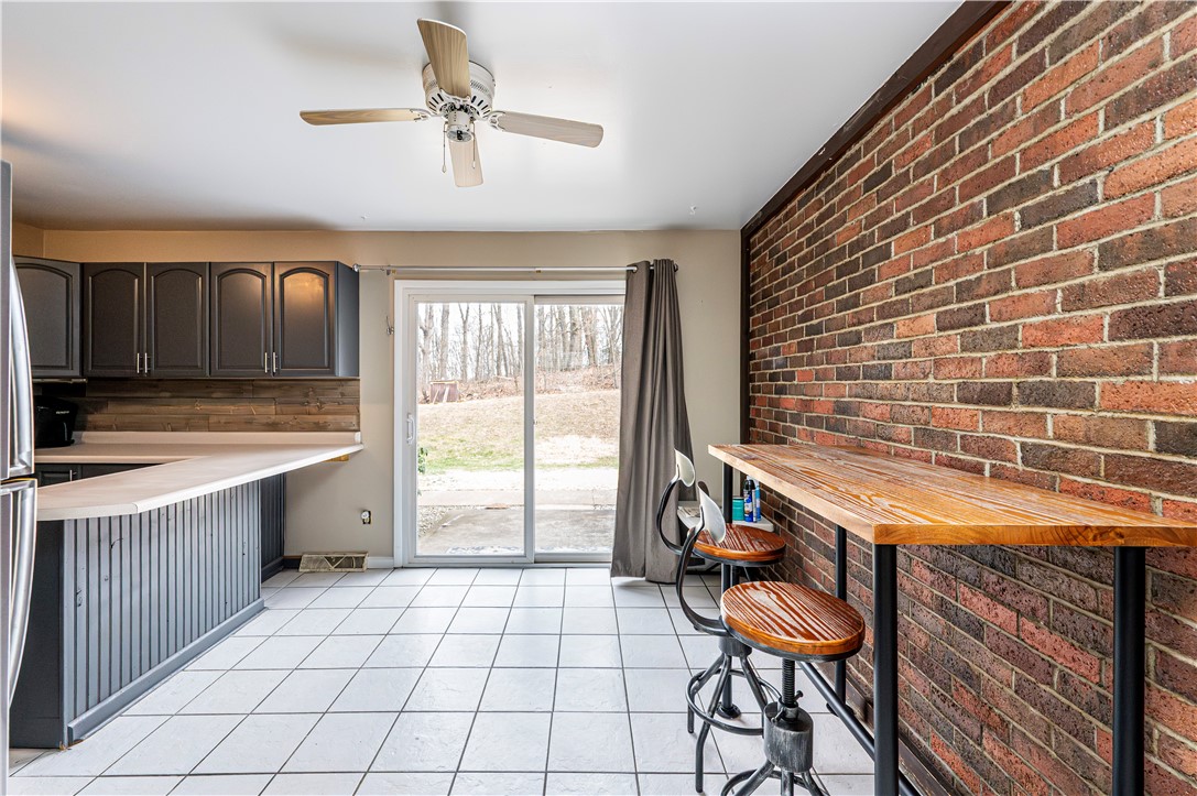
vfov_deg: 81.1
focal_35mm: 14
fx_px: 465
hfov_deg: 104.3
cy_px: 398
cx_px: 598
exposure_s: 1/160
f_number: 8
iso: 5000
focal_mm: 14
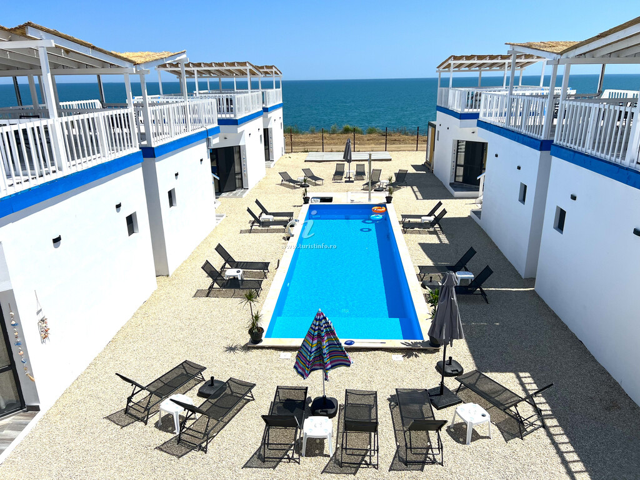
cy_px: 240
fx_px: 481
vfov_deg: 53.1
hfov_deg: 67.3
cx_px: 320
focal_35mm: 26
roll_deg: +1.3
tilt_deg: -18.3
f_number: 1.5
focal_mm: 5.7
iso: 50
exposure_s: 1/10309
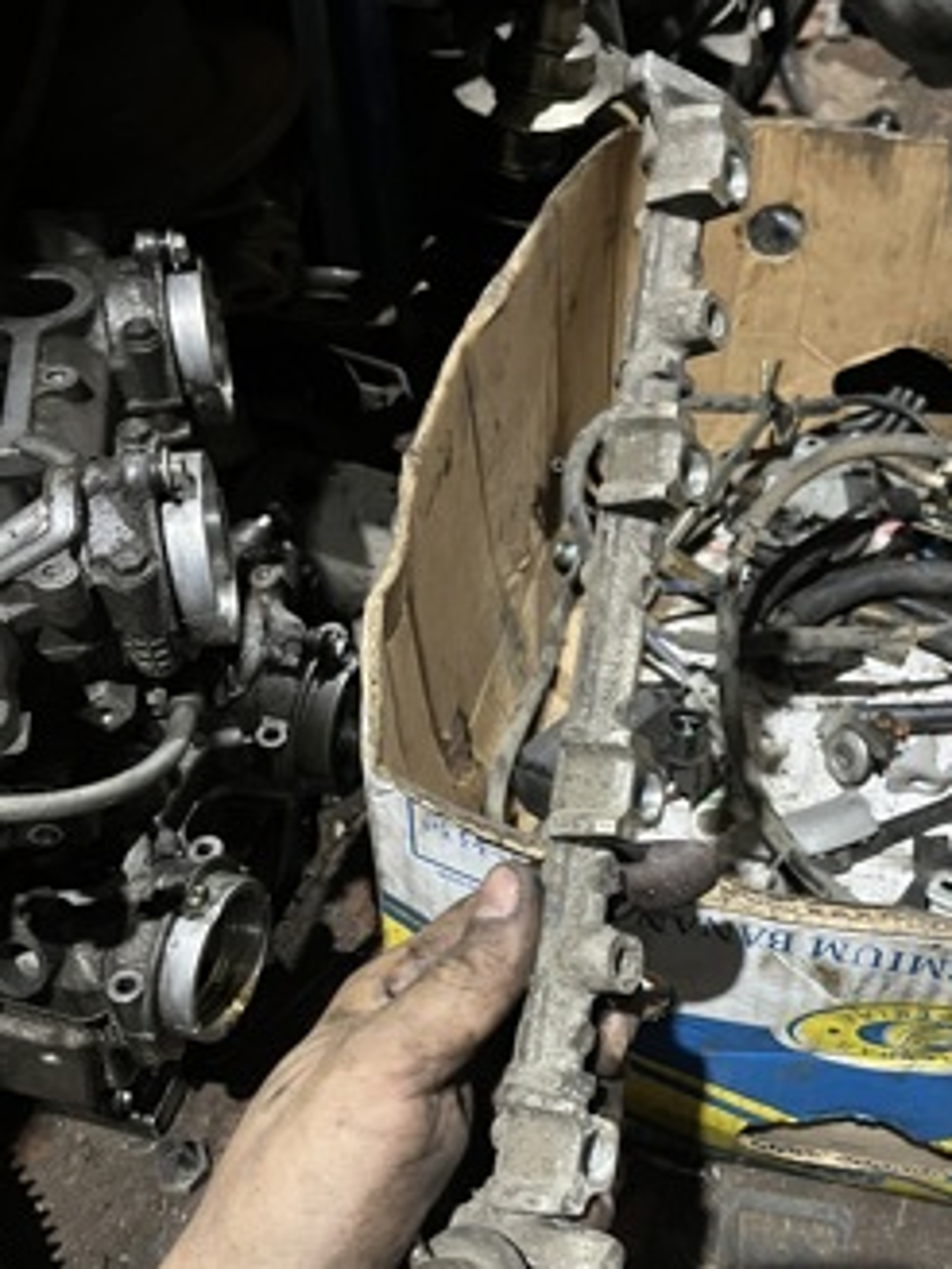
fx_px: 1393
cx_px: 654
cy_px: 727
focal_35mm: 38
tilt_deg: -45.1
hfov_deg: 37.2
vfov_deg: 48.8
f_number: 1.6
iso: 500
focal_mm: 5.1
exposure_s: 1/33
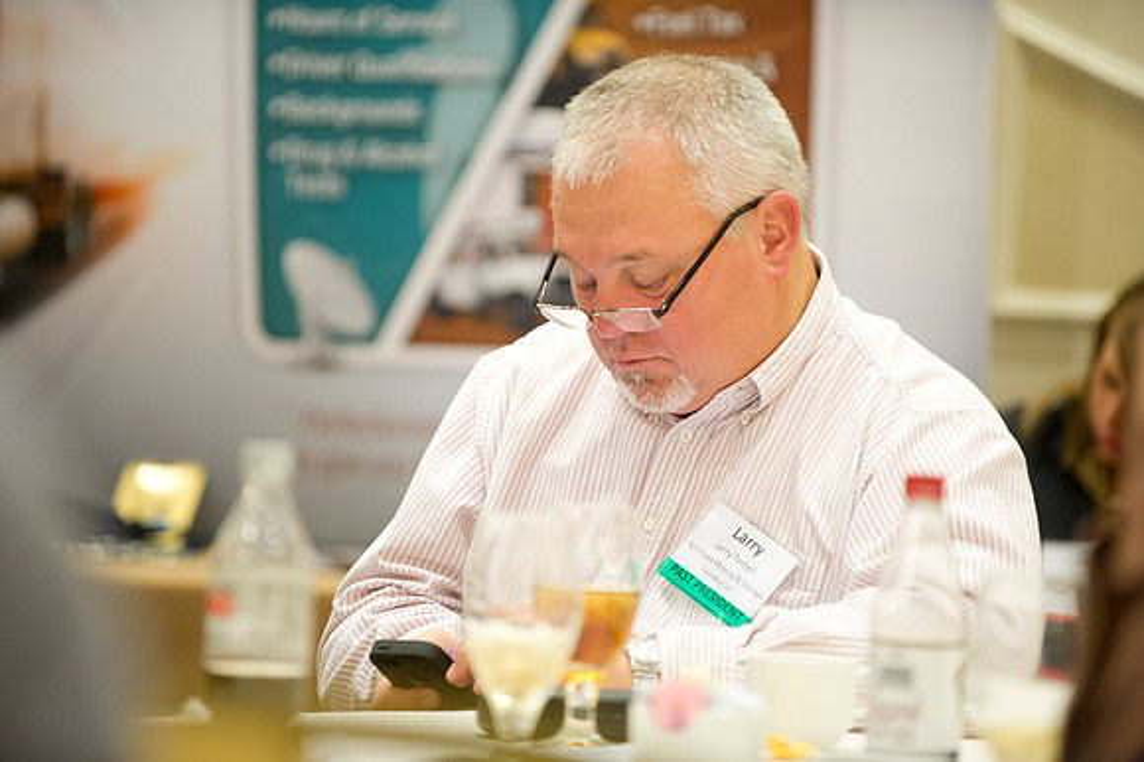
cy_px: 381
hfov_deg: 10.8
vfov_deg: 7.2
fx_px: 6034
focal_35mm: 190
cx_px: 572
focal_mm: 190
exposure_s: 1/60
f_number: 2.8
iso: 3200
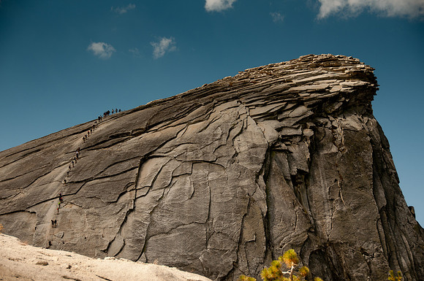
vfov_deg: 14.7
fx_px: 1094
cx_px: 212
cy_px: 140
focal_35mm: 93
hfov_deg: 21.9
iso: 200
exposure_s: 1/1000
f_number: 4.8
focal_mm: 62
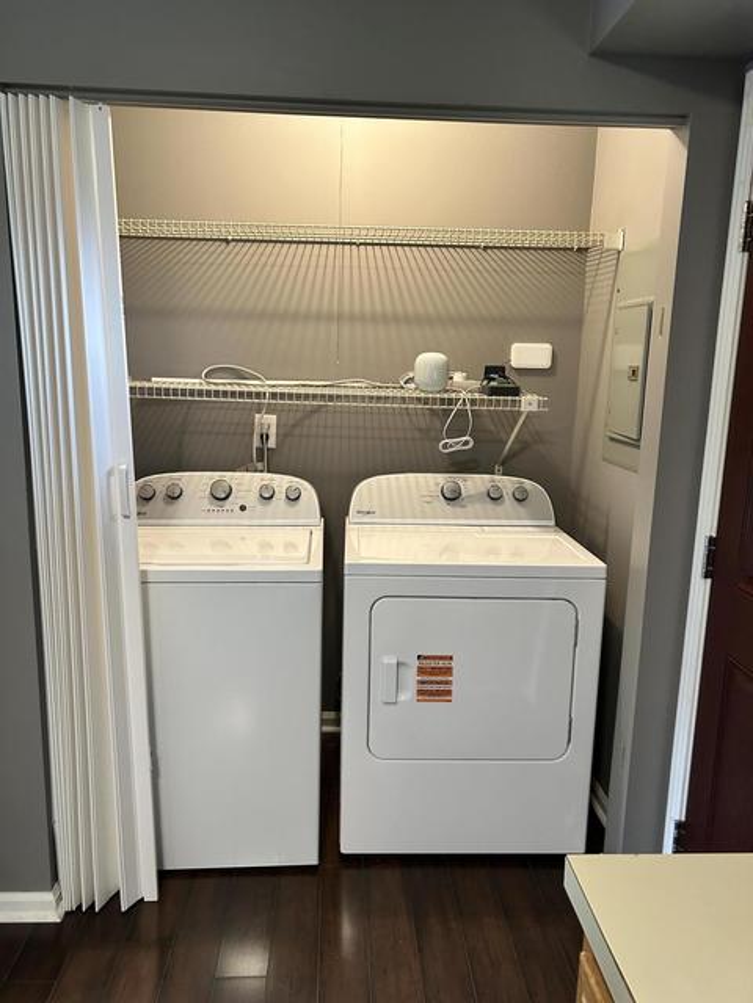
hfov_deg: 53.1
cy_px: 502
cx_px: 376
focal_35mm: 26
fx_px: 754
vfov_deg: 67.3
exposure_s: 1/60
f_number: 1.5
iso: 160
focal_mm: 5.7
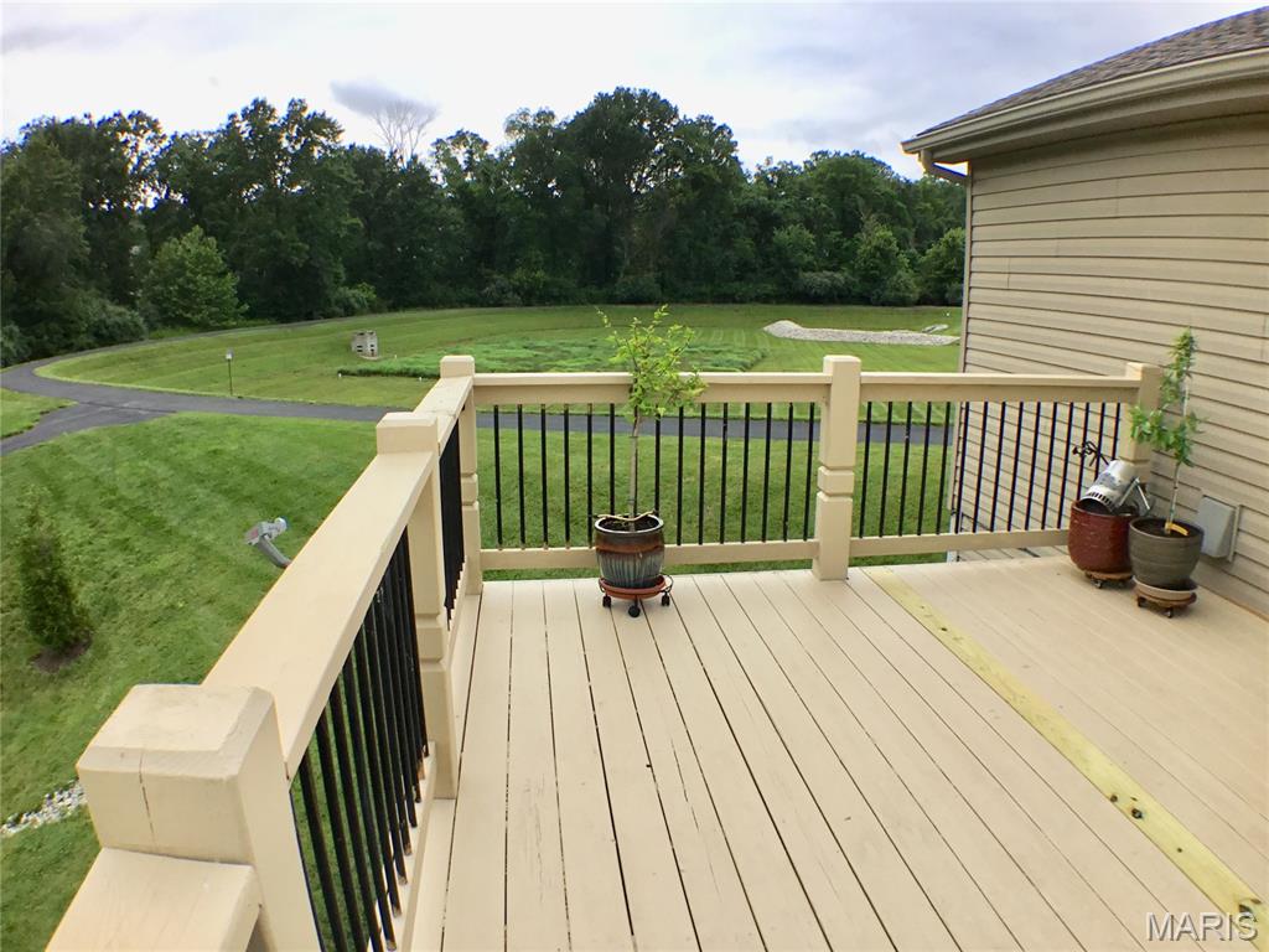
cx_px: 634
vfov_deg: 45.4
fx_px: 1136
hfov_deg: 58.4
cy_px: 476
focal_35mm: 31
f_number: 2.4
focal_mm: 3.3
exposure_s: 1/691
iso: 25
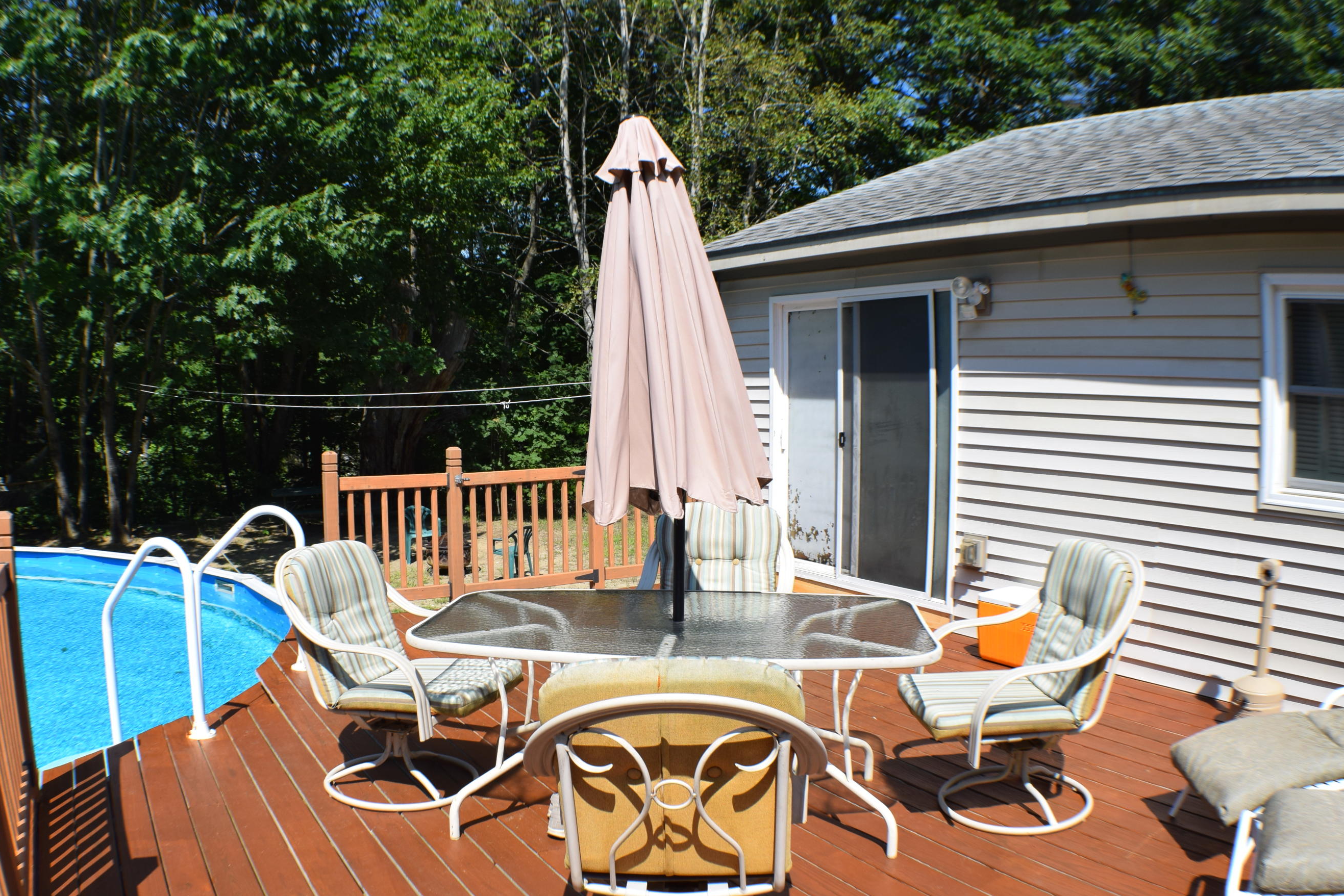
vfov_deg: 32.6
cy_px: 485
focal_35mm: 41
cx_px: 595
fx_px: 1531
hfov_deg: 47.3
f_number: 10
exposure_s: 1/400
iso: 200
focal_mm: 24
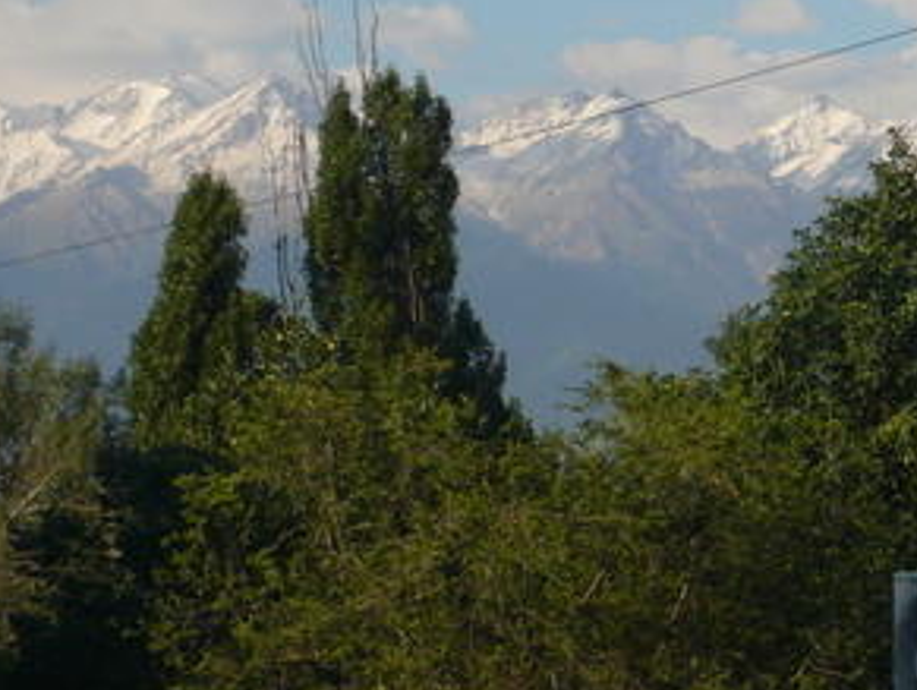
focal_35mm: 224
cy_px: 69
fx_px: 5941
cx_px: 791
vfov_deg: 6.6
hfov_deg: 8.8
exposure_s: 1/400
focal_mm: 16.8
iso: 100
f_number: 5.6
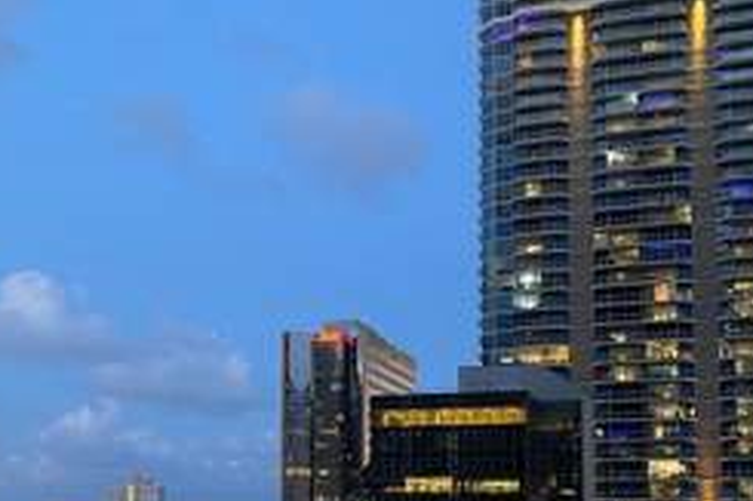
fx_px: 1108
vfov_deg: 24.8
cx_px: 261
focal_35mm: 53
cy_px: 449
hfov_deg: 37.2
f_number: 1.8
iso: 640
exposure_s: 1/30
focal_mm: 4.25
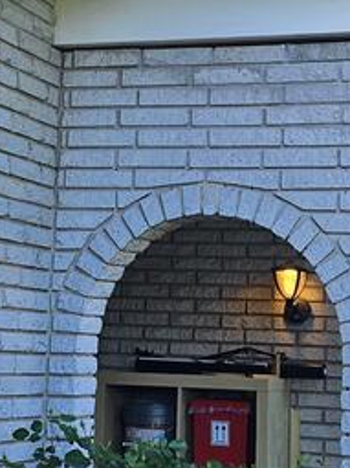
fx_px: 1403
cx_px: 152
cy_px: 132
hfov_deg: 14.2
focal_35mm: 104
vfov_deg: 18.8
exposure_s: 1/292
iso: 25
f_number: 1.8
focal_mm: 5.4
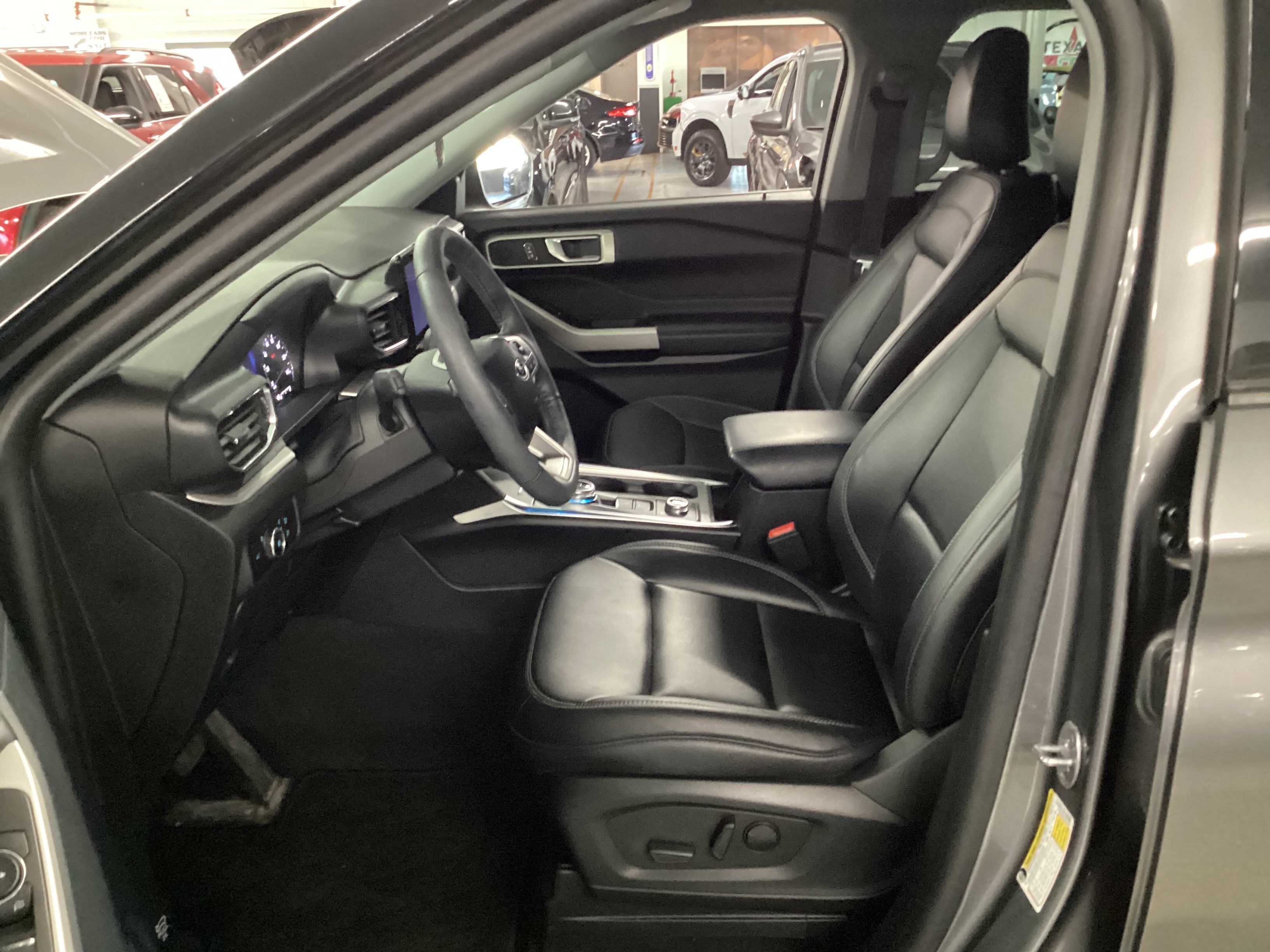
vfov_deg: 45.4
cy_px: 476
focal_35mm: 31
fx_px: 1137
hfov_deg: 58.4
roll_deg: +1.4
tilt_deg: -21.3
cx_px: 635
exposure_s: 1/20
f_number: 2.4
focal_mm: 3.3
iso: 640
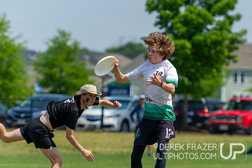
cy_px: 103
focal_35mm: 392
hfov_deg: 5.3
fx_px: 2745
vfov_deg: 3.5
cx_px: 163
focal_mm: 230
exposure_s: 1/2000
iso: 200
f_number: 4
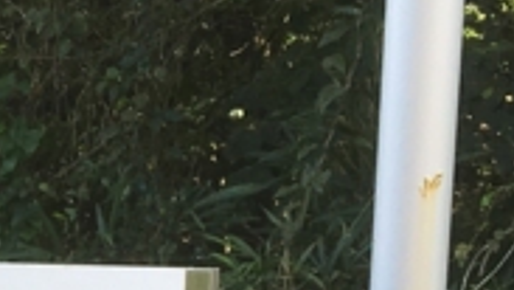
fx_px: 2413
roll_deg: -0.4
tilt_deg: -12.2
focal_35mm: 177
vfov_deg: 6.6
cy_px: 588
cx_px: -211
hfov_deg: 11.7
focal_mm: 4.15
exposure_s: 1/286
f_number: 2.2
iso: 25
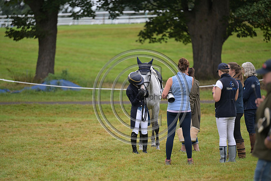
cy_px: 90
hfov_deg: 10.3
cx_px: 136
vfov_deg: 6.9
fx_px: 1506
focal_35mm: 200
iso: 640
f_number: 3.2
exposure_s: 1/1250
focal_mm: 200
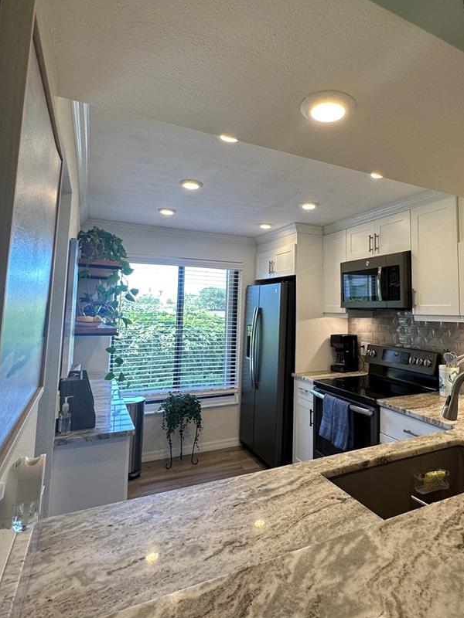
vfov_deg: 78.7
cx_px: 298
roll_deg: -0.5
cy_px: 275
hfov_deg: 62.3
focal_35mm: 21
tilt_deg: +6.2
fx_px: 375
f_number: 2.2
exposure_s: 1/120
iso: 100
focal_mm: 2.22
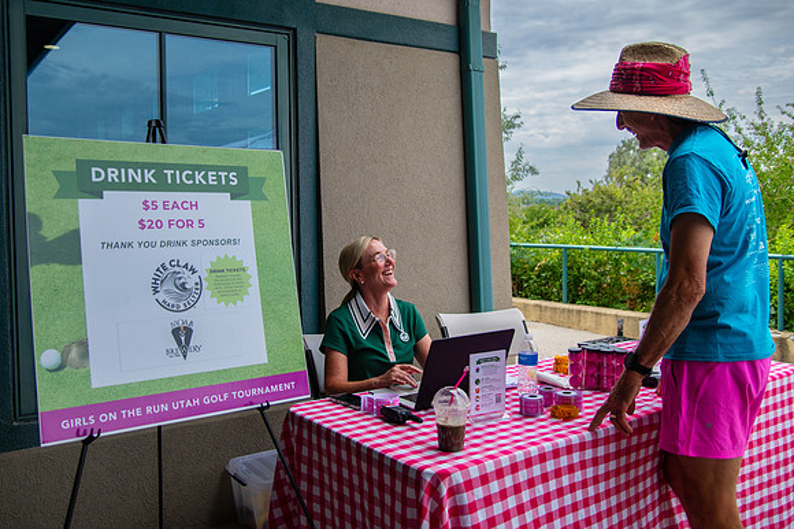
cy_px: 228
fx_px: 703
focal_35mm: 32
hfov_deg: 58.9
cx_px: 372
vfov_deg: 41.1
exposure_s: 1/2000
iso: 400
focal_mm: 28
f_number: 4
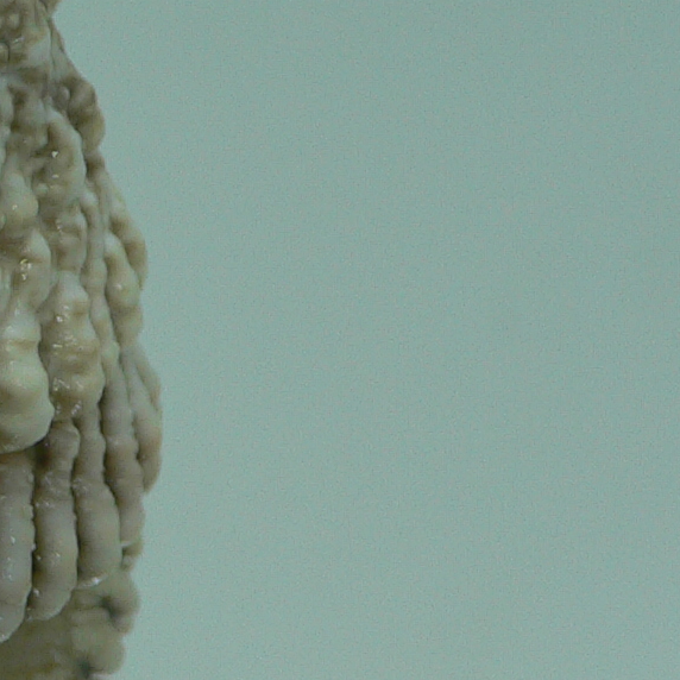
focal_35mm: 109
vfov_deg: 16.0
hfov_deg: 15.2
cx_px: -231
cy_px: 334
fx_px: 2422
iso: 80
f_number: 2.8
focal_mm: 4.6
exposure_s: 1/60
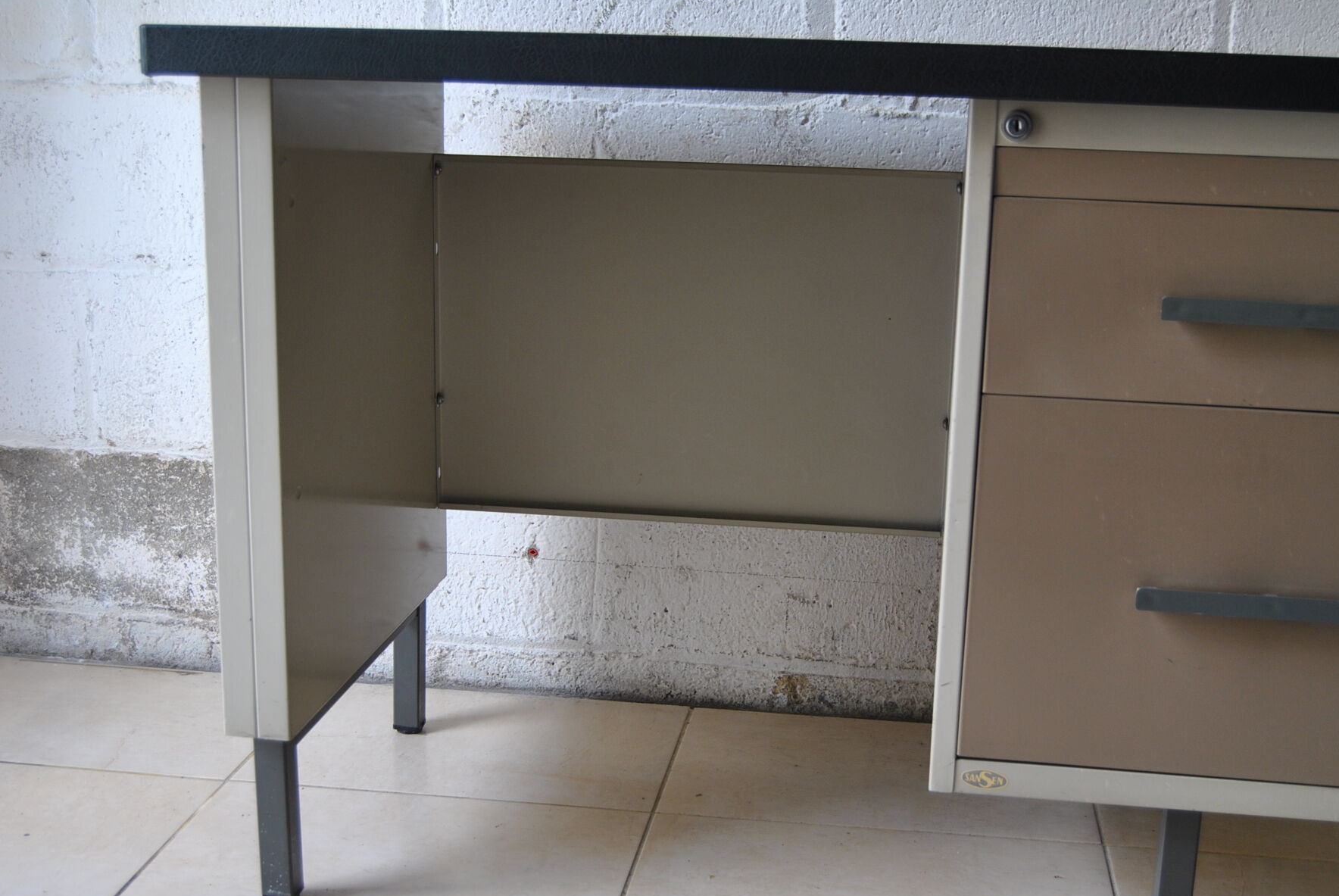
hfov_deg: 42.7
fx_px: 1713
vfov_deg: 29.3
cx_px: 697
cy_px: 489
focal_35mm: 46
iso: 200
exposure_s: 1/80
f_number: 4.5
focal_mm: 28
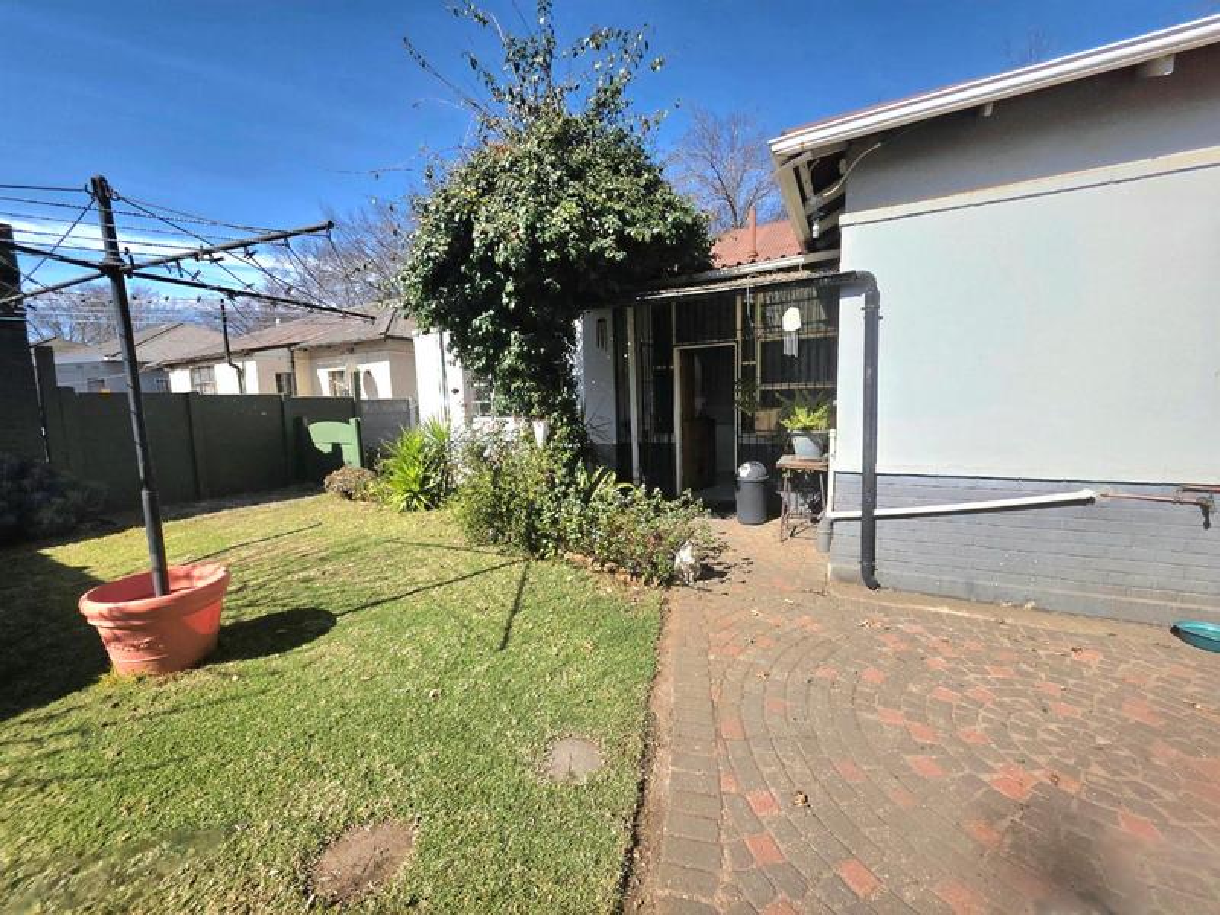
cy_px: 458
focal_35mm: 13
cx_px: 610
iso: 40
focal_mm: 2.2
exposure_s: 1/2500
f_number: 1.9
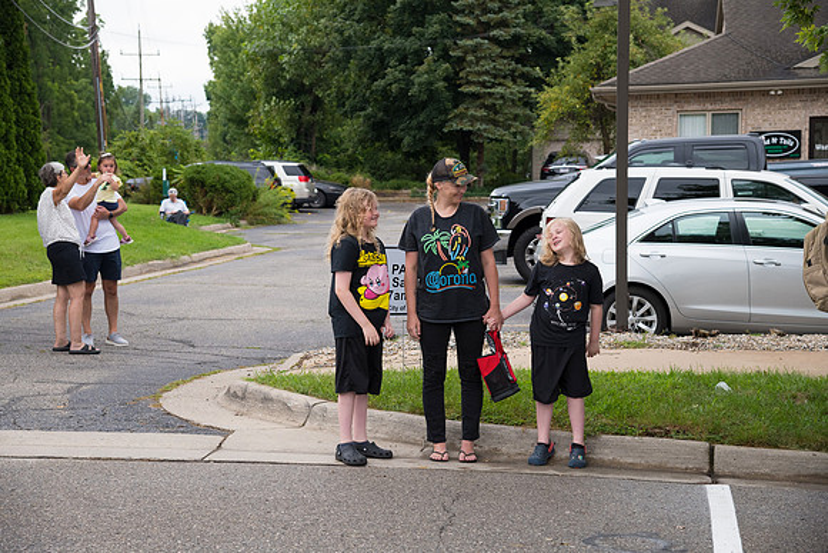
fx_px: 1725
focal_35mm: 75
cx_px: 414
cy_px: 276
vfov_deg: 18.2
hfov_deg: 27.0
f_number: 6.3
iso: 640
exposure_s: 1/1000
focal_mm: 75
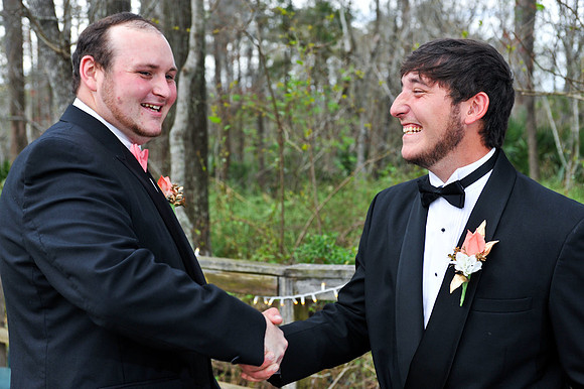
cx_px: 292
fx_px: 973
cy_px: 194
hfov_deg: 33.4
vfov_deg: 22.6
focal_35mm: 60
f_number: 5.6
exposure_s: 1/160
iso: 320
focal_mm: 60
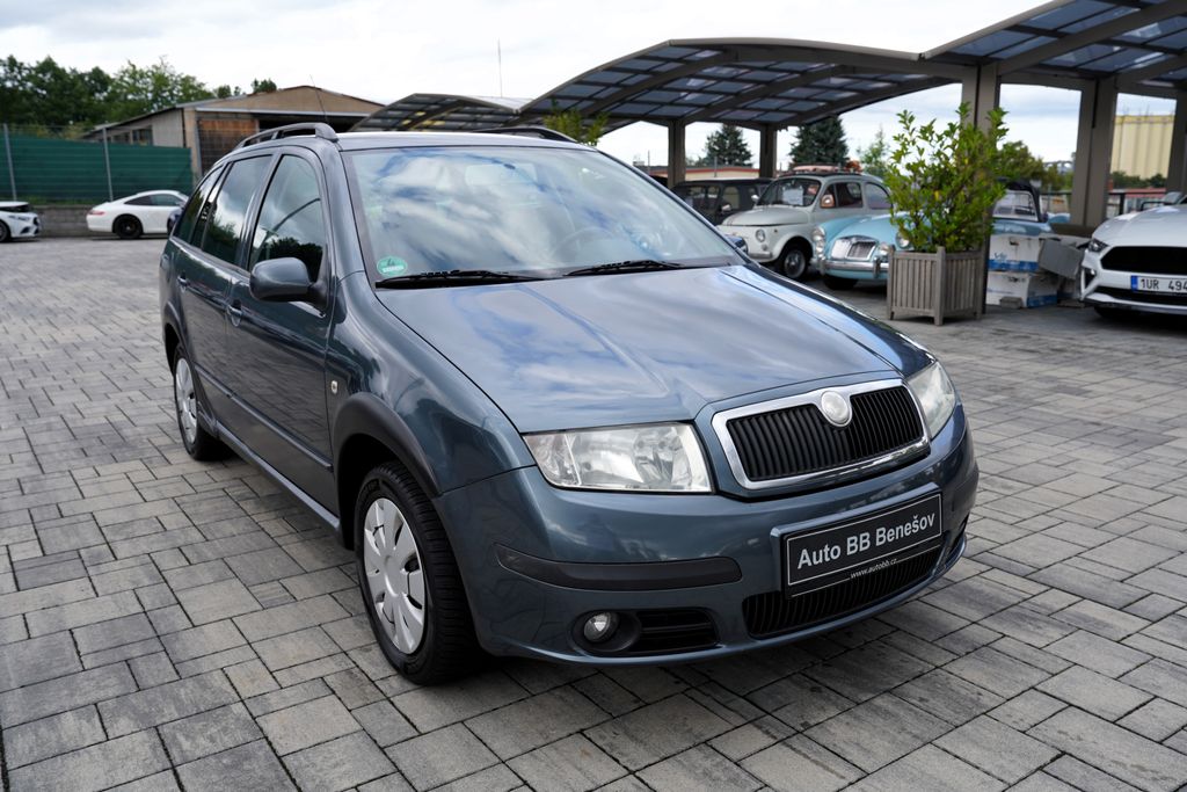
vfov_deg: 45.0
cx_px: 594
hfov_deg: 63.7
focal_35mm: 29
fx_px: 956
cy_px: 396
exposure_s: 1/160
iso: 100
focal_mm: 29
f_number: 6.3
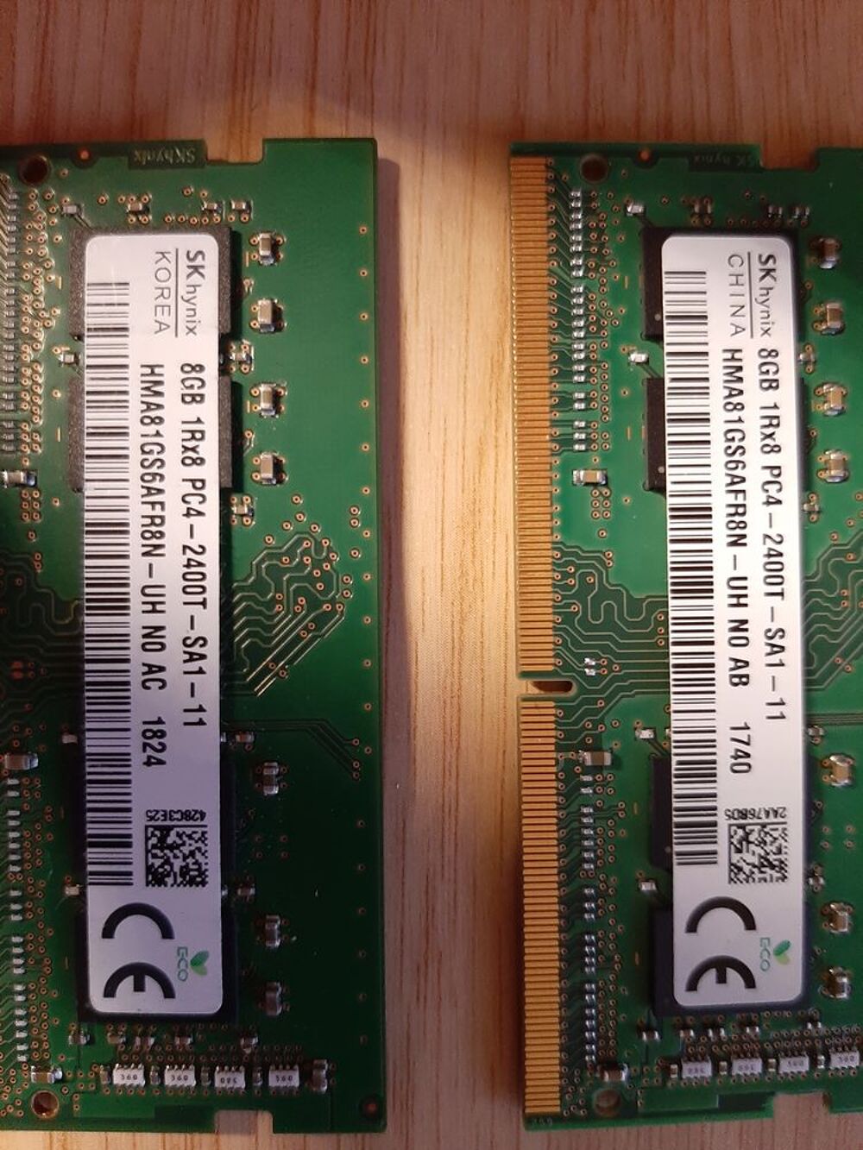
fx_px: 864
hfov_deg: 53.1
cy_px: 575
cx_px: 432
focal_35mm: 26
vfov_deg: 67.3
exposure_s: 1/25
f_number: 1.7
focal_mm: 3.93
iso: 250
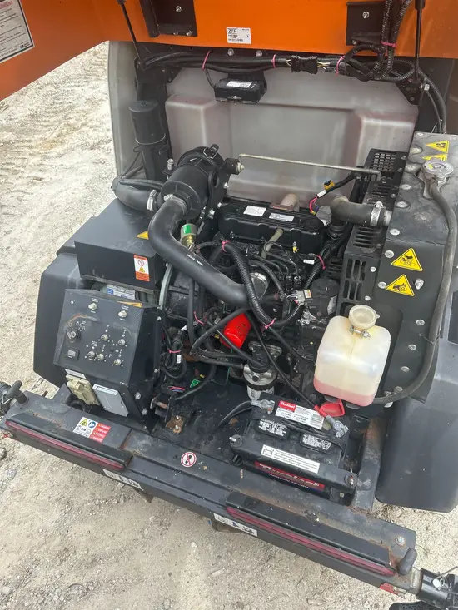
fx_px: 459
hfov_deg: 53.1
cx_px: 229
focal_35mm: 26
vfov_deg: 67.3
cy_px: 305
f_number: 1.5
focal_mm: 5.7
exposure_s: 1/321
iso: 50
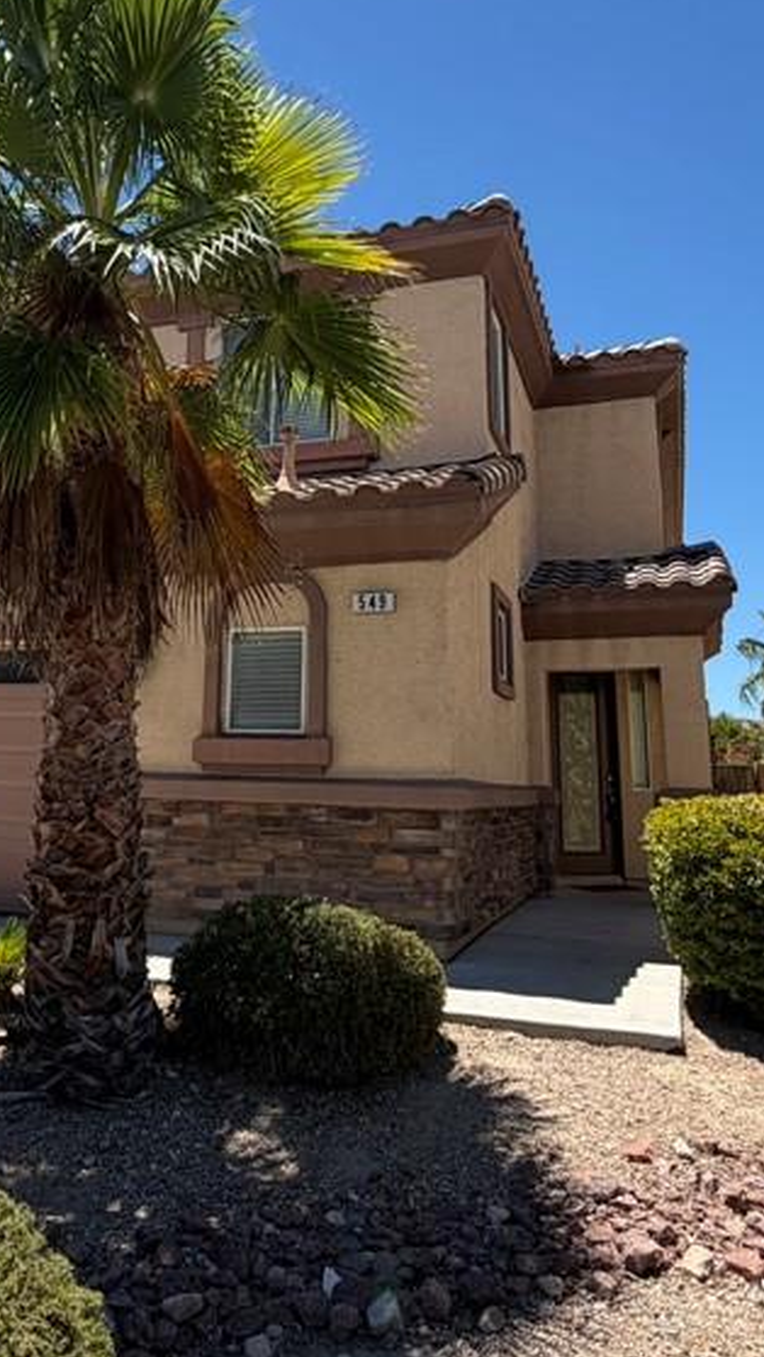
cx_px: 280
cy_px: 547
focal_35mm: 28
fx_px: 1008
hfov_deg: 41.2
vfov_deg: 67.3
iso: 25
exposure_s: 1/770
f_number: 2.2
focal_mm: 2.22
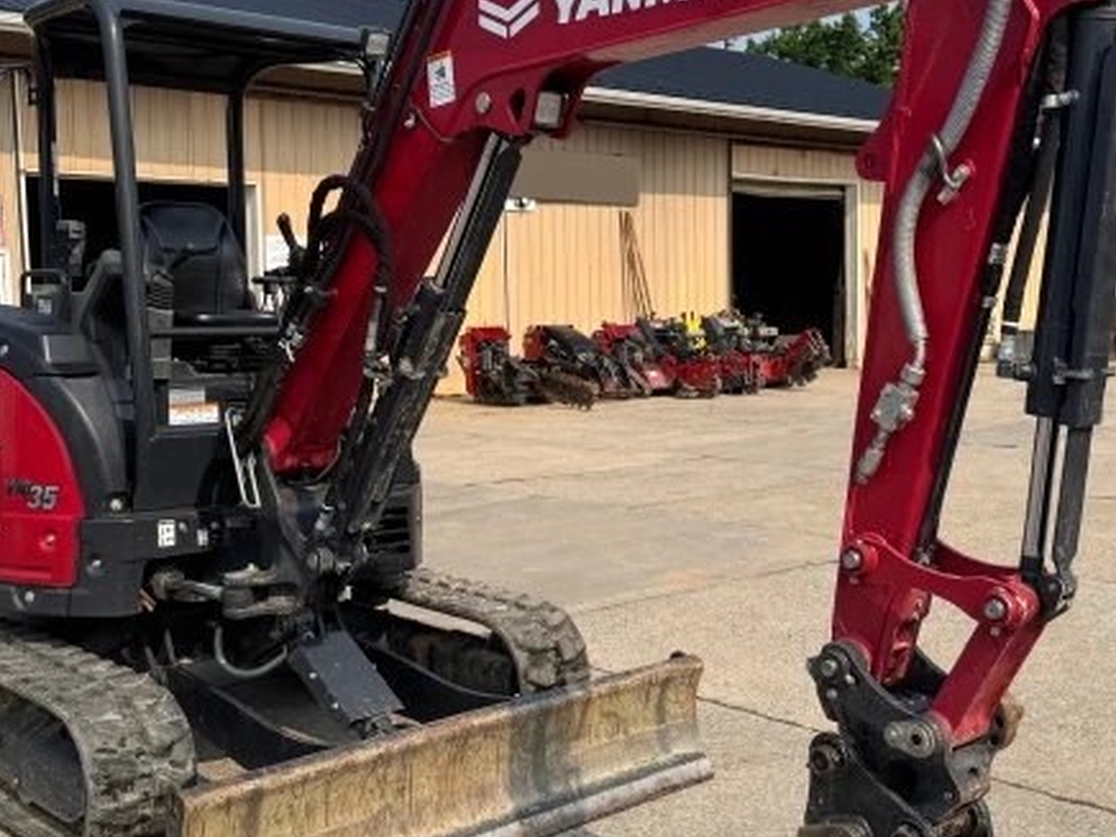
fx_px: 1419
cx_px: 604
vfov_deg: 32.9
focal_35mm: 44
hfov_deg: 42.9
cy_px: 427
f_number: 1.78
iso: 80
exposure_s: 1/4310
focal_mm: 6.76
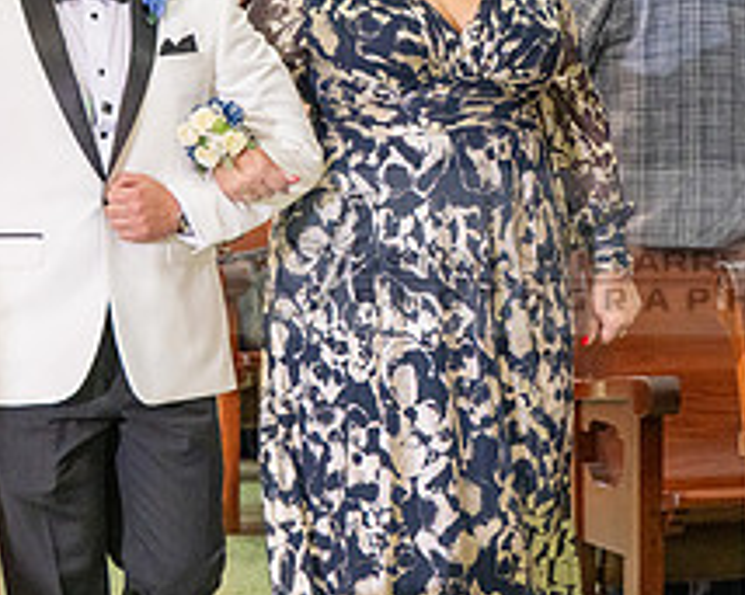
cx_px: 529
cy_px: 123
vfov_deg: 7.3
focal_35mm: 212
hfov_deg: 9.1
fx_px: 4672
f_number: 3.2
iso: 1000
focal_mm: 70
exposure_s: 1/200
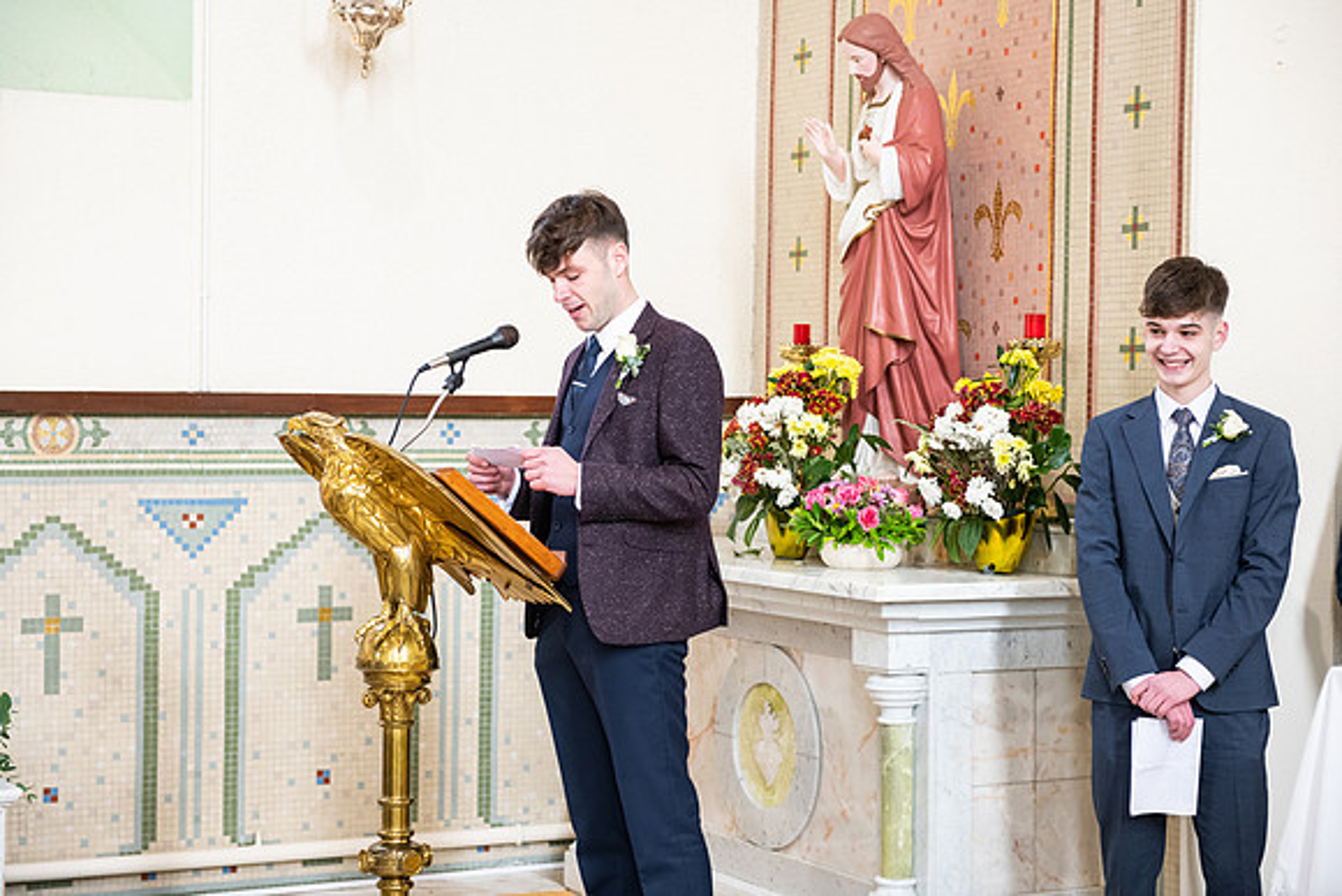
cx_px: 671
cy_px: 448
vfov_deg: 19.5
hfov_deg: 28.8
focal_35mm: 70
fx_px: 2610
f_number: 3.5
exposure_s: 1/80
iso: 1000
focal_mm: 70
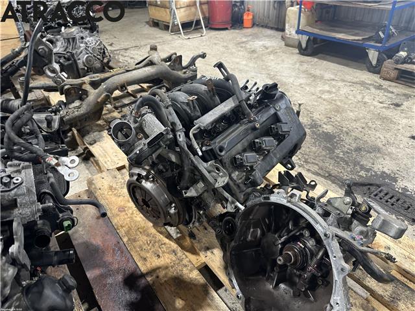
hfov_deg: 71.6
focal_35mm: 24
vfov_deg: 56.8
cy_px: 156
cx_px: 208
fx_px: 288
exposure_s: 1/50
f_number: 1.78
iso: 125
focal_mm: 6.86
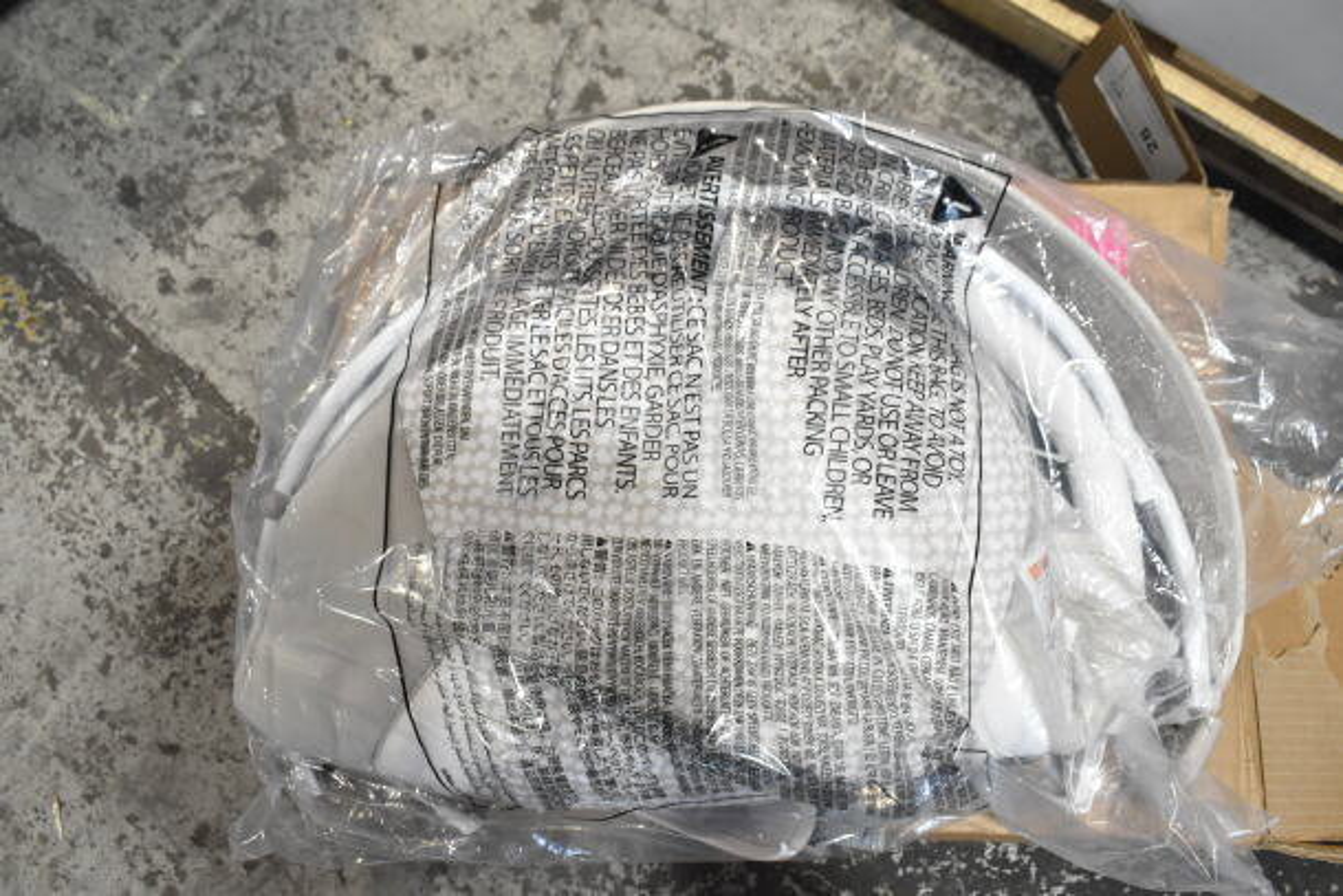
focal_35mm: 32
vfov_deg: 41.7
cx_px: 672
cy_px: 448
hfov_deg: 59.5
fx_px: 1175
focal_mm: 21
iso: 1600
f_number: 6.3
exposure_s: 1/160
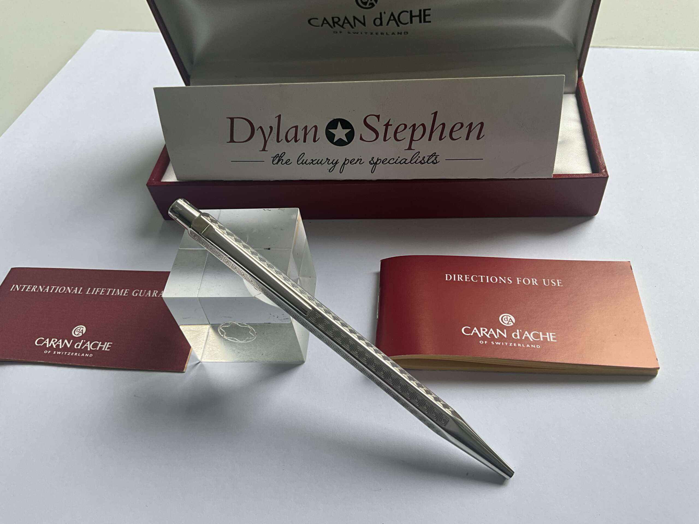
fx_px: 586
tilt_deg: -50.7
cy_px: 262
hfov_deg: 61.7
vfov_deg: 48.2
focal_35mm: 29
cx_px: 350
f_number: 1.8
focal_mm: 3
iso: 20
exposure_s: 1/154
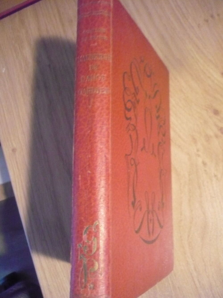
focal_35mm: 35
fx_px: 301
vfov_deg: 52.6
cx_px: 112
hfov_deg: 40.7
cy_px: 149
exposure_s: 1/13
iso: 800
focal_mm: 5.8
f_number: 2.8
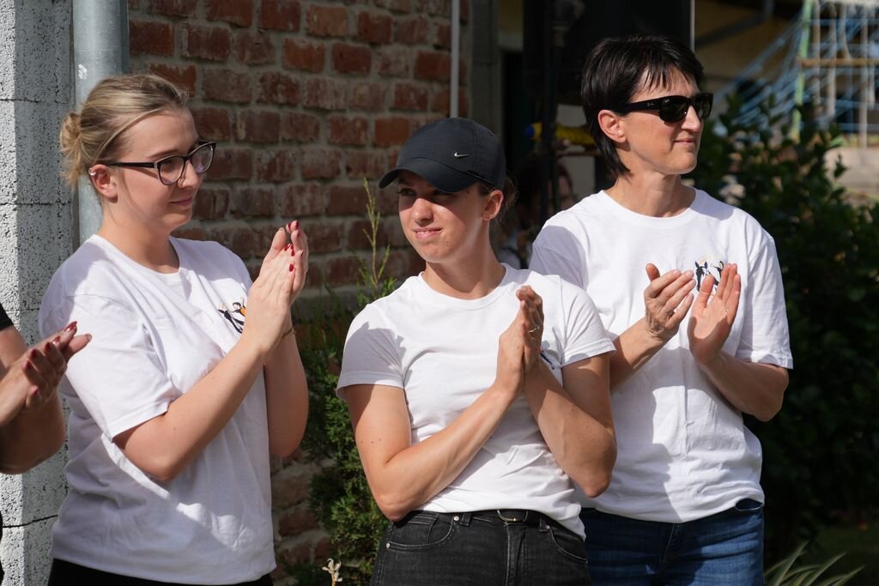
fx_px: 3321
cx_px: 440
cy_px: 293
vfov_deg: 10.1
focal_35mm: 136
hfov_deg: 15.1
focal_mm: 136
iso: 100
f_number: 7.1
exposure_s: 1/640
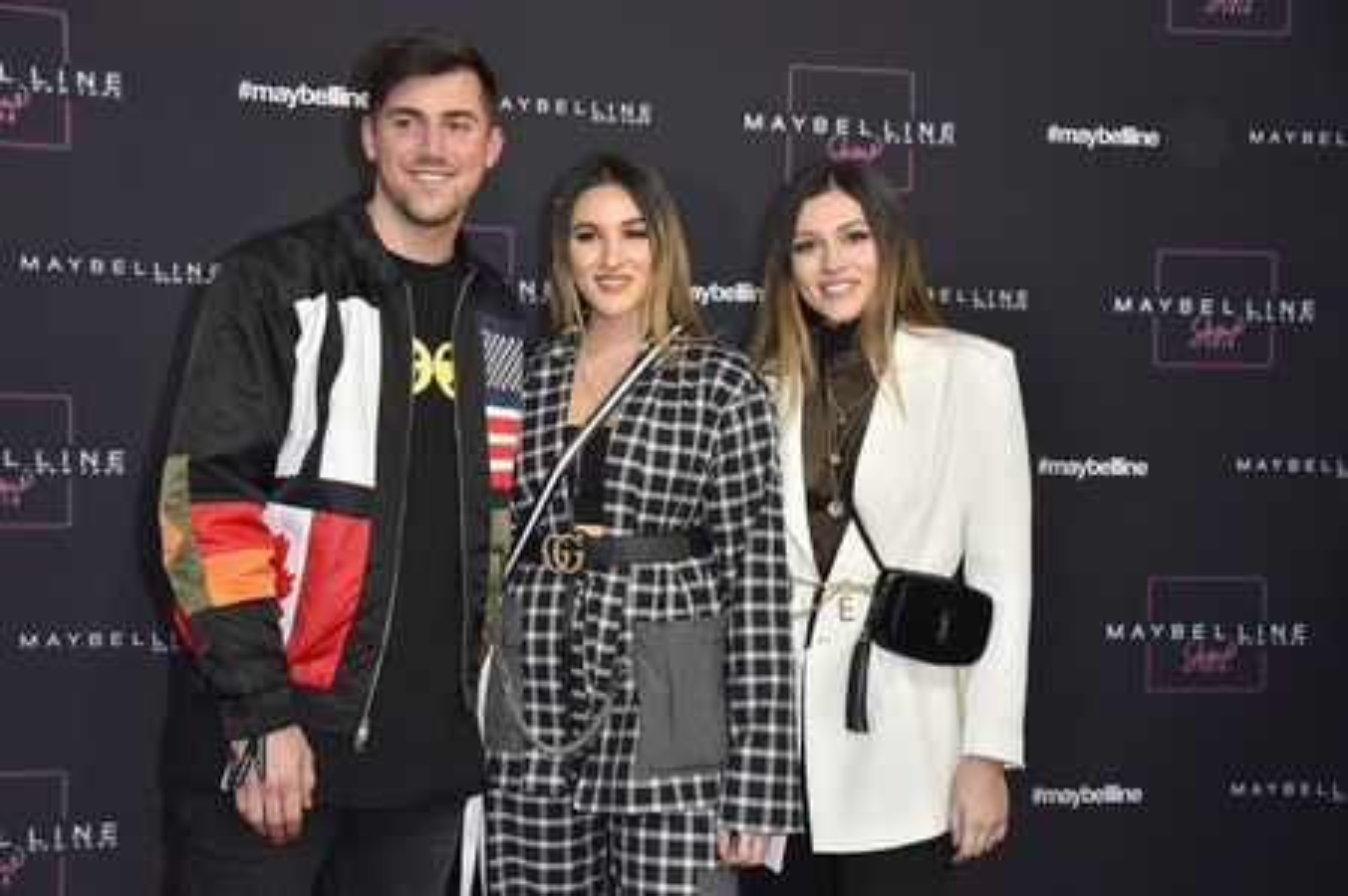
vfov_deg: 27.0
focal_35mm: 50
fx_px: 1871
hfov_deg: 39.6
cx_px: 674
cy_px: 448
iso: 640
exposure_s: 1/160
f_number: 5.6
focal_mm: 50
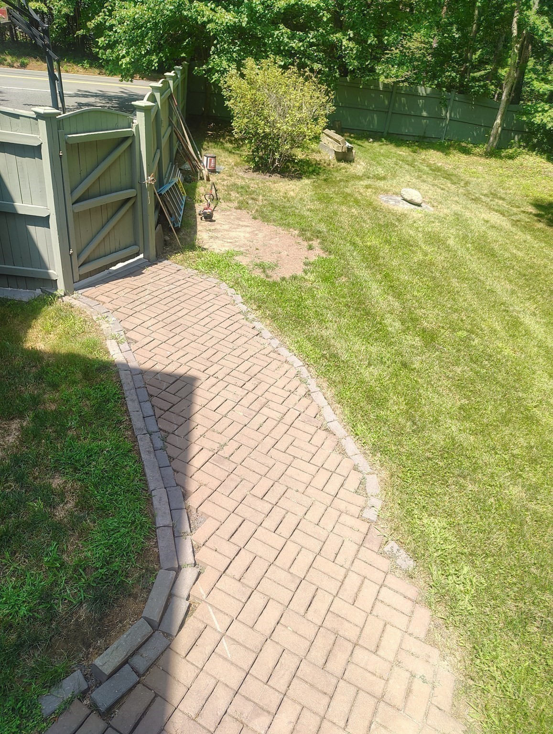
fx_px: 510
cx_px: 276
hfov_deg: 56.9
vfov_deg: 71.5
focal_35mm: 24
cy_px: 367
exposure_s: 1/344
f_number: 1.8
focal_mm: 5.56
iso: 100
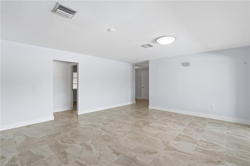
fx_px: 111
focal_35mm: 16
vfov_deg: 73.7
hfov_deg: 96.8
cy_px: 83
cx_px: 125
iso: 200
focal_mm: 16
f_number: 9
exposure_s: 1/60
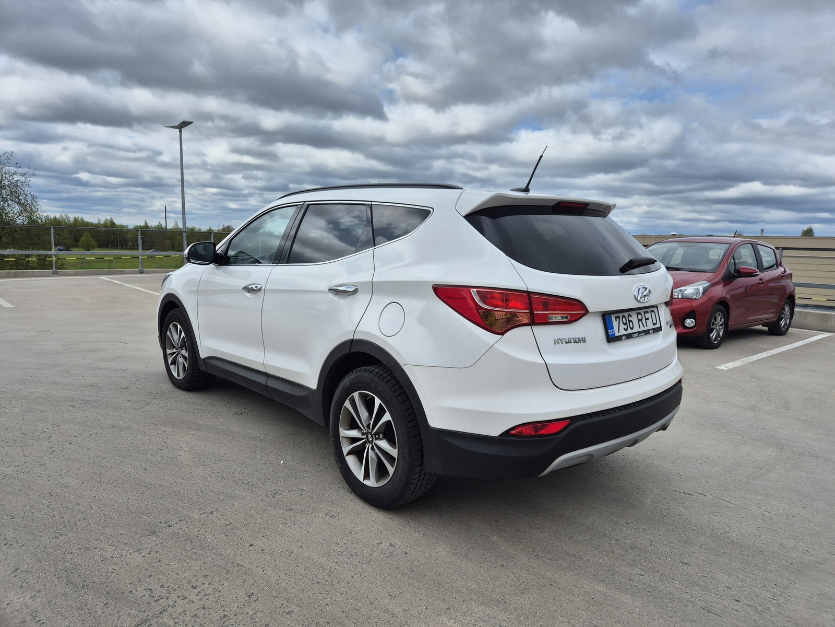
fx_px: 555
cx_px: 418
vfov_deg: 58.9
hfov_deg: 73.9
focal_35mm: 23
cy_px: 314
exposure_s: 1/2576
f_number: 1.8
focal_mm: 5.4
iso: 25
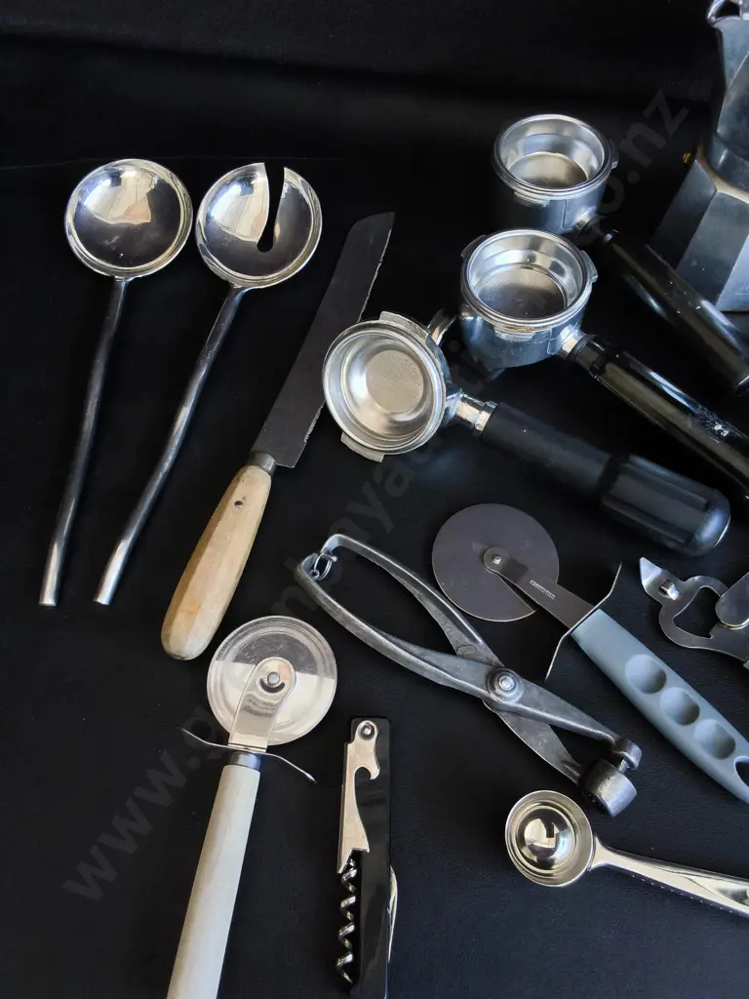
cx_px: 374
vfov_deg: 65.3
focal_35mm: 27
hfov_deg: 51.4
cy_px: 500
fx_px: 779
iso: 200
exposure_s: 1/120
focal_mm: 2.87
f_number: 2
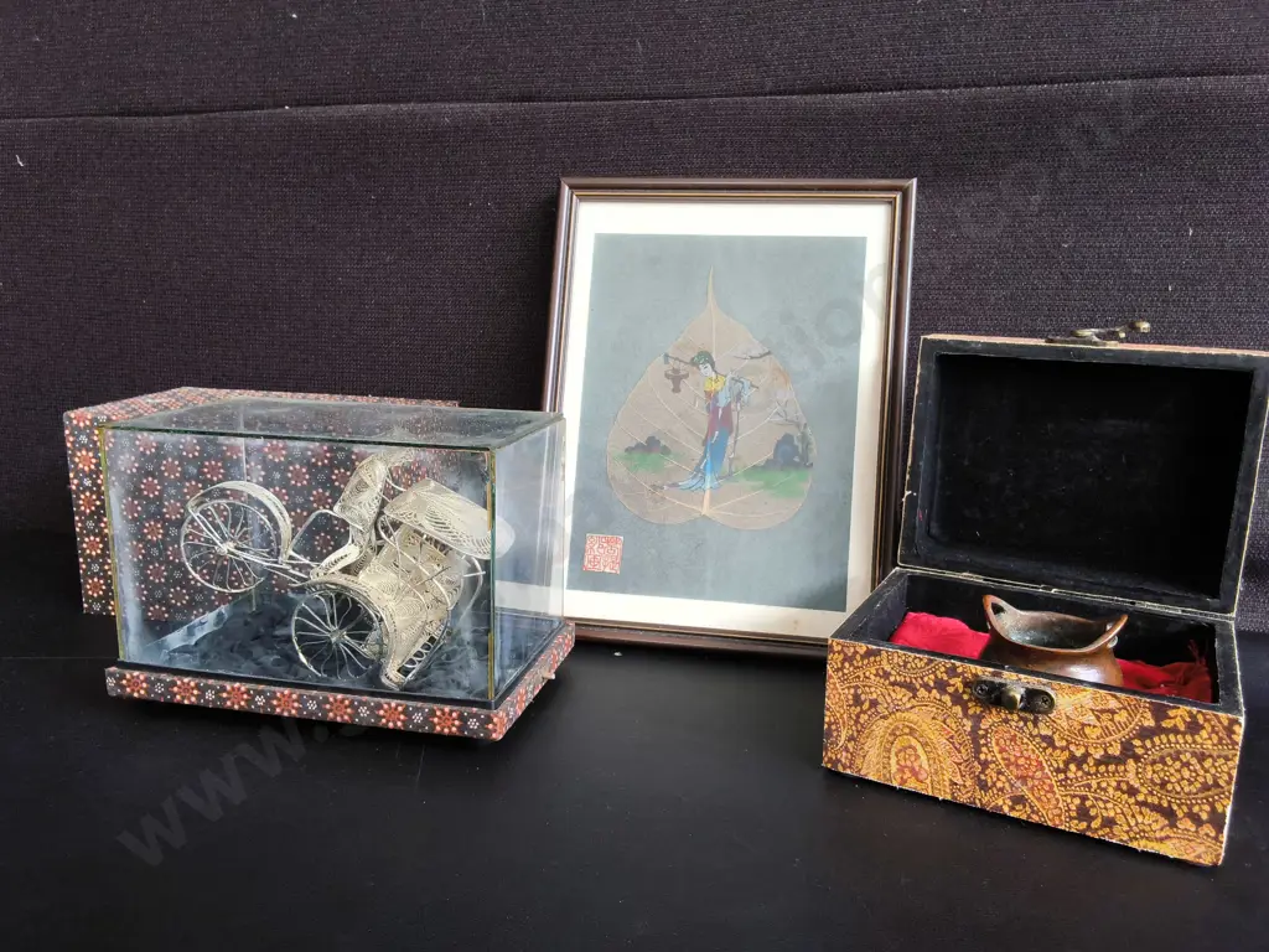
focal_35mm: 27
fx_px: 990
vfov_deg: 51.4
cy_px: 476
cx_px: 634
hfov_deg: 65.3
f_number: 2
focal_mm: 2.87
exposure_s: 1/100
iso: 100
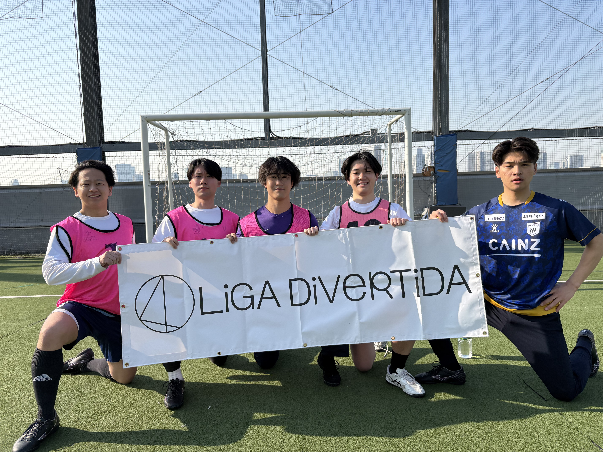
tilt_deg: -4.3
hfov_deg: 67.3
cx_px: 302
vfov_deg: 53.1
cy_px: 226
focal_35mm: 26
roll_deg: +2.1
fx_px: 453
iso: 50
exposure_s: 1/2538
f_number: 1.6
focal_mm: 5.96
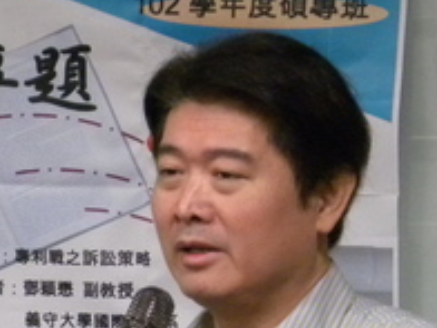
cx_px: 9
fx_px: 5820
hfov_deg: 4.3
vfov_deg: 3.2
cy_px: 251
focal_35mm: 461
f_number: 4.5
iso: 400
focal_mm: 23
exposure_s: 1/22.8
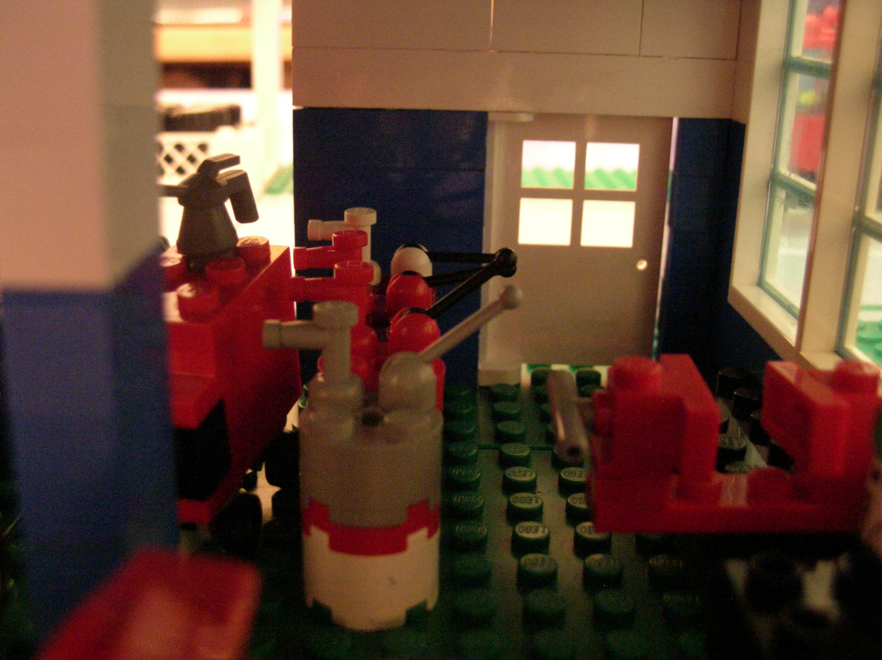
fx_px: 1069
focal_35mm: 42
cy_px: 330
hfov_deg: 44.8
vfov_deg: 34.3
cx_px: 441
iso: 300
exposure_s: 1
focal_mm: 6.9
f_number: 2.8
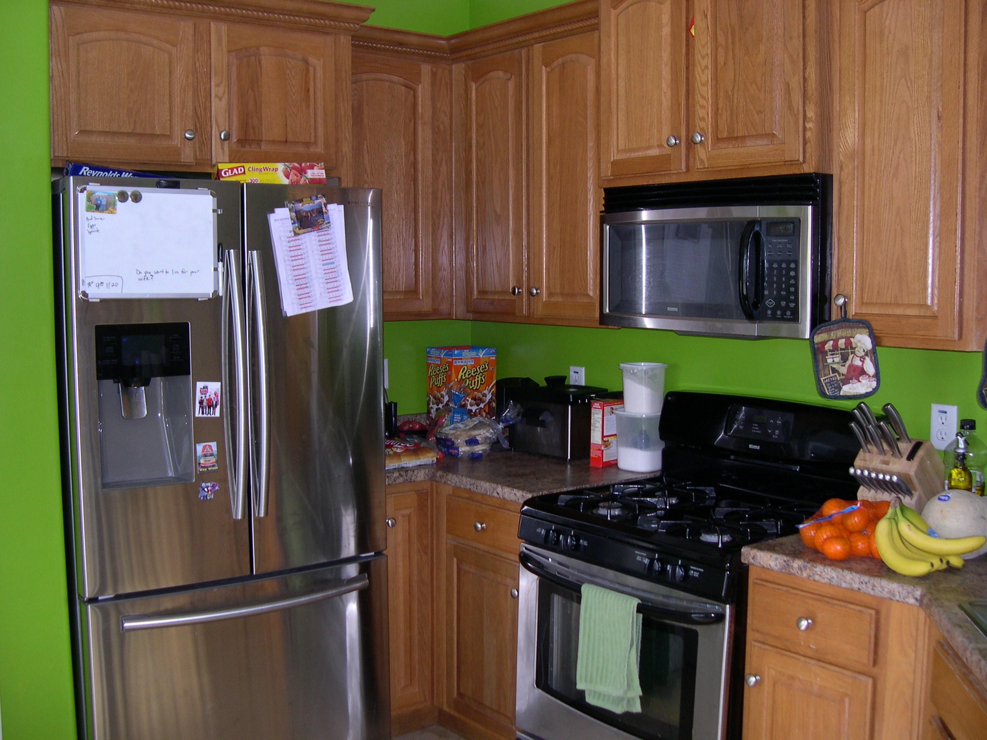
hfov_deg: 49.0
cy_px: 370
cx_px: 494
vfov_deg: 37.7
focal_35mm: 38
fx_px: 1083
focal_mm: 8
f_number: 2.8
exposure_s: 1/60
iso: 112
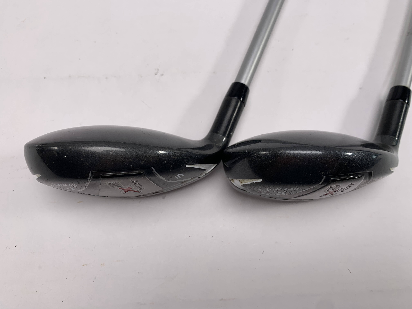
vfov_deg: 53.1
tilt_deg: -75.0
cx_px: 206
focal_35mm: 26
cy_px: 154
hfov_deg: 67.3
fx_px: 309
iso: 25
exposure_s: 1/217
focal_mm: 4.25
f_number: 1.8
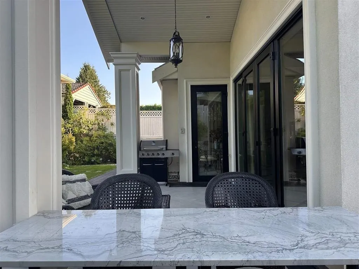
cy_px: 134
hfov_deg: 71.6
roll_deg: +0.6
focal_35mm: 24
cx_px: 180
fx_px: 249
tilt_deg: +1.5
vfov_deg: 56.8
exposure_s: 1/464
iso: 80
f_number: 1.78
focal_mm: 6.86
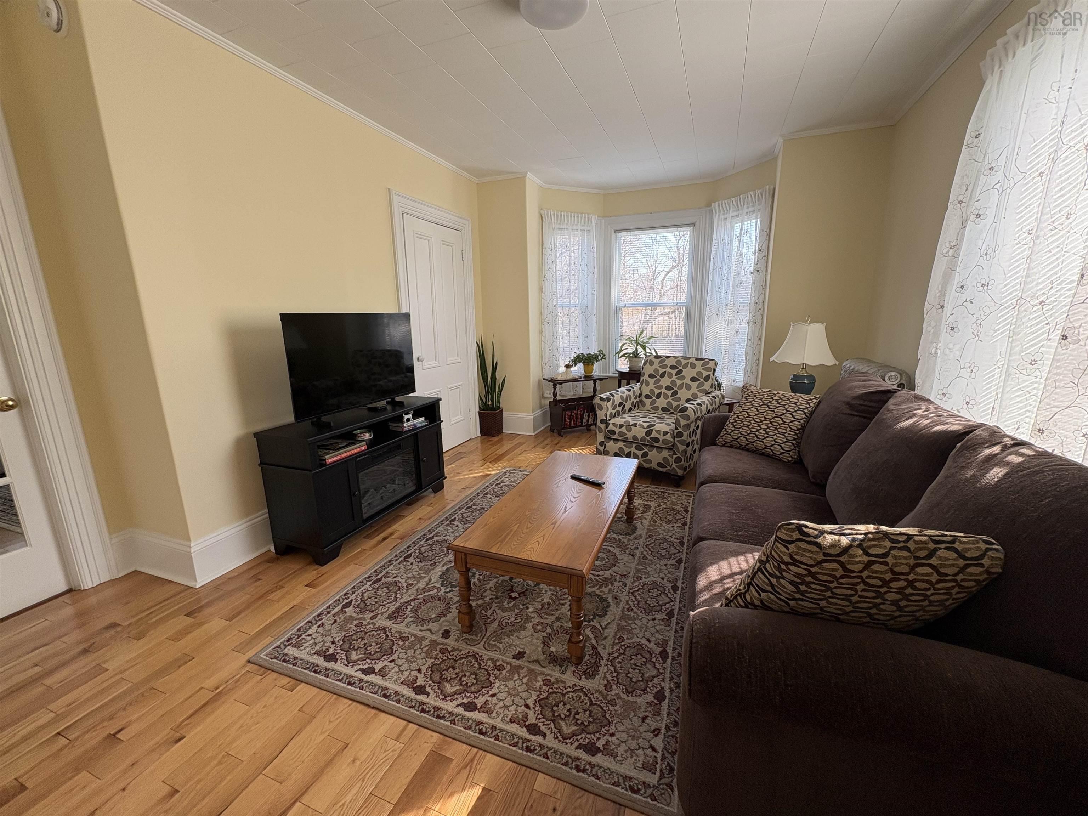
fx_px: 440
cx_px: 544
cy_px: 408
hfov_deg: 102.1
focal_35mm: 14
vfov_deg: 85.7
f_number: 2.2
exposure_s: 1/99
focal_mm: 2.22
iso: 64
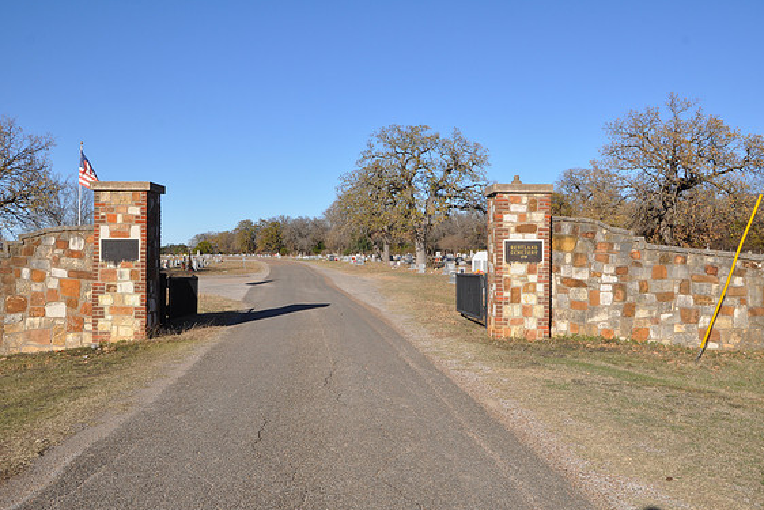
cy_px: 256
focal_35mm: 34
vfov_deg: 38.9
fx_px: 722
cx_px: 383
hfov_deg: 55.8
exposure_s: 1/160
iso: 200
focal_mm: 22
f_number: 13
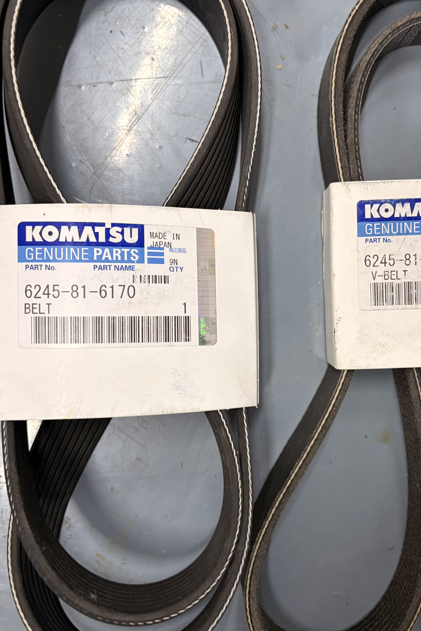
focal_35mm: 37
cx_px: 281
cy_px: 312
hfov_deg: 35.6
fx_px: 649
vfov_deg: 51.9
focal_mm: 5.96
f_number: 1.6
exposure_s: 1/50
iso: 160
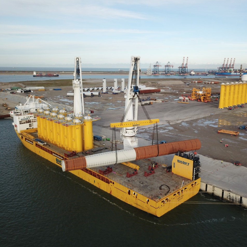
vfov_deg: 52.5
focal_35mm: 31
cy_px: 124
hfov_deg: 52.4
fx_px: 250
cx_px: 141
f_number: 2.2
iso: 100
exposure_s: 1/725
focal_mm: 4.73
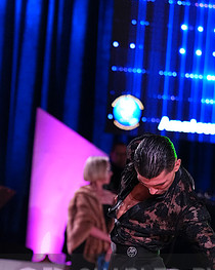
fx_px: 2126
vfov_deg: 7.2
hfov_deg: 5.8
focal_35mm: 267
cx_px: 141
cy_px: 288
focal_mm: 129
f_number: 4.5
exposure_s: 1/320
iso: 4000
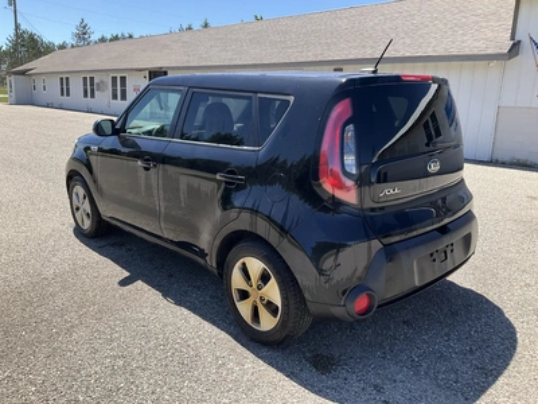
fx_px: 451
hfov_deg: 61.7
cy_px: 202
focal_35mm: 29
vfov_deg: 48.2
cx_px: 269
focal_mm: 3
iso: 25
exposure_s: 1/912
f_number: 1.8
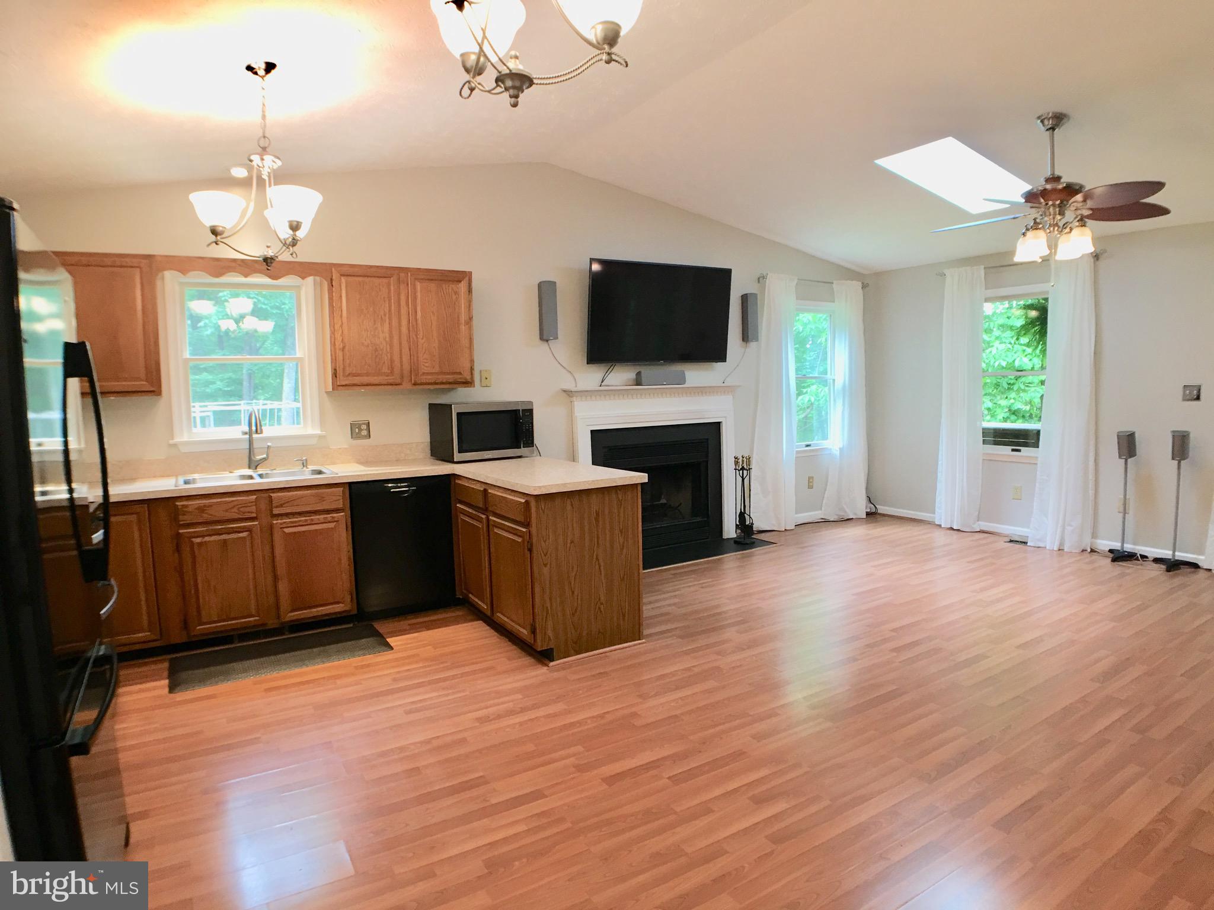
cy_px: 455
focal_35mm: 29
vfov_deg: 48.2
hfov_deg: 61.7
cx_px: 607
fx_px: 1017
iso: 40
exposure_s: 1/15
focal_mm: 4.15
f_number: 2.2
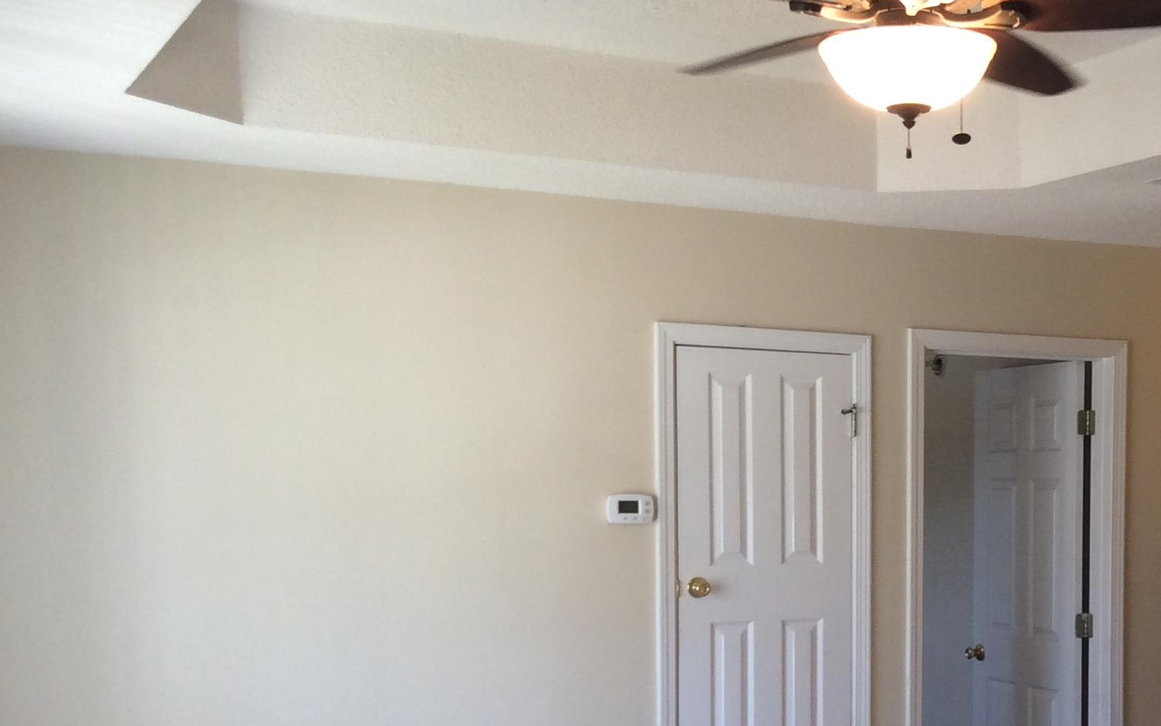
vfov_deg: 21.3
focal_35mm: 60
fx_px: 1898
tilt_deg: -3.6
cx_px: 963
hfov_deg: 32.9
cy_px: 595
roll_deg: -0.1
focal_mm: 3.3
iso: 32
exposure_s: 1/30
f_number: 2.4
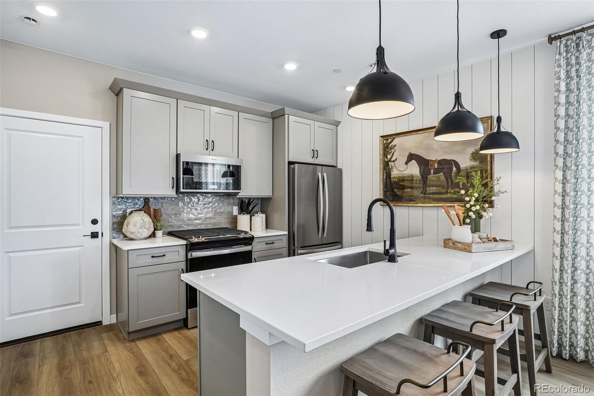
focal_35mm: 16
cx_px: 297
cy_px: 198
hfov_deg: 95.0
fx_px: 272
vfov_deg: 72.0
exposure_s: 1/30
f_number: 8
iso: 200
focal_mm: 11
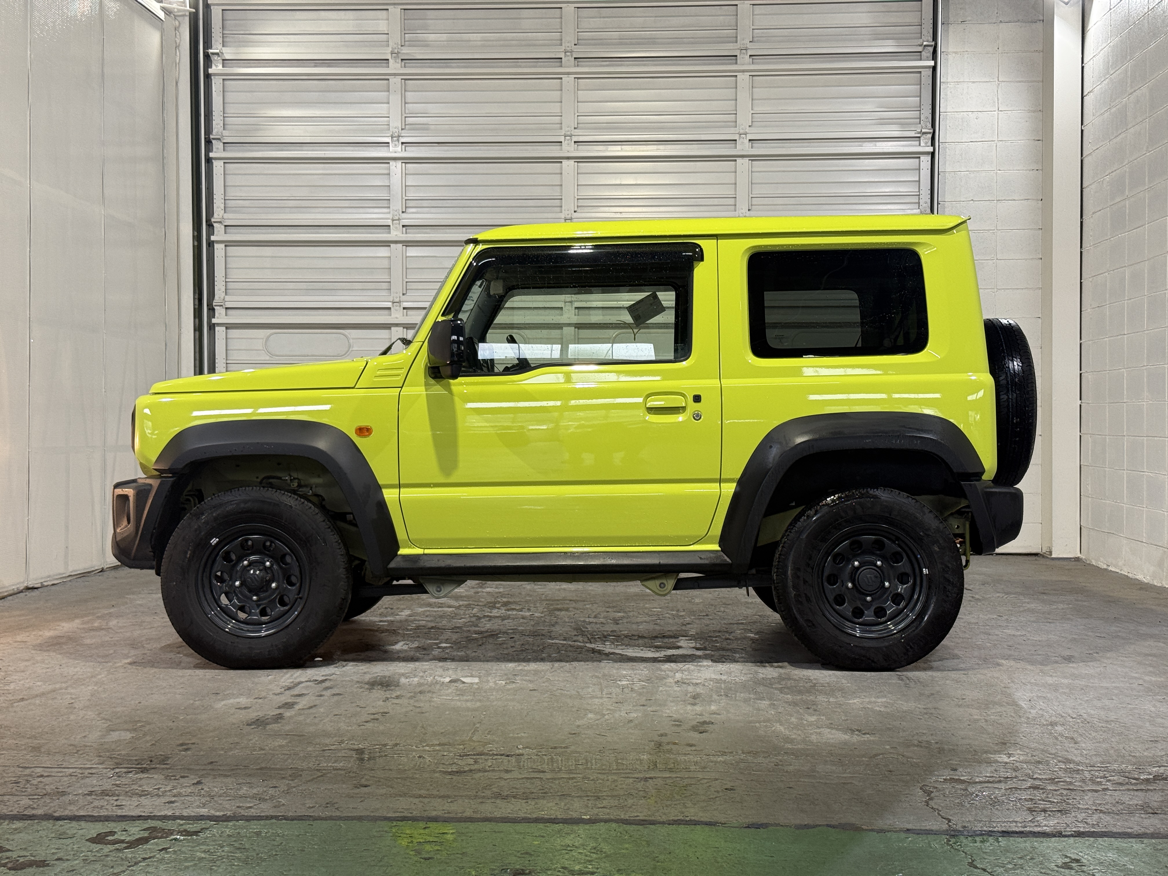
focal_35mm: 48
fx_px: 1620
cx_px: 584
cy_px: 438
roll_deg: +0.0
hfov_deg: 39.7
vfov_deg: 30.3
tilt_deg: -0.1
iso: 64
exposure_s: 1/60
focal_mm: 6.76
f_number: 1.78
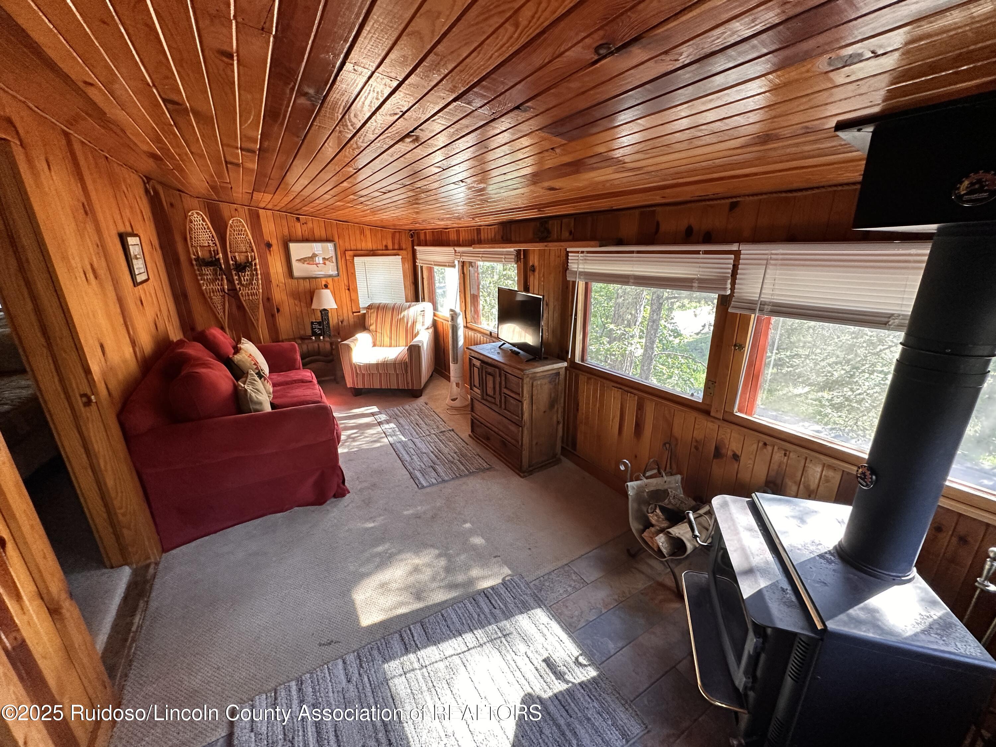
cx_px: 498
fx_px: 403
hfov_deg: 102.1
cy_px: 374
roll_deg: +0.5
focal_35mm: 14
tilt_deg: -17.9
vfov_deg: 85.7
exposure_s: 1/79
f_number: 2.2
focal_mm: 2.22
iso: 320
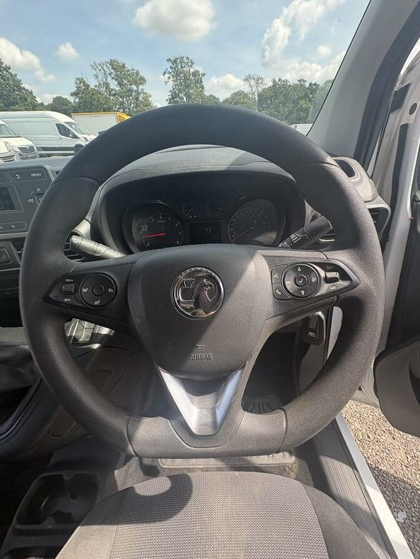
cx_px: 210
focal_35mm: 14
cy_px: 280
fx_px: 226
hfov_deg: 85.7
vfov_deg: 102.1
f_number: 2.2
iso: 64
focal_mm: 2.22
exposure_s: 1/346
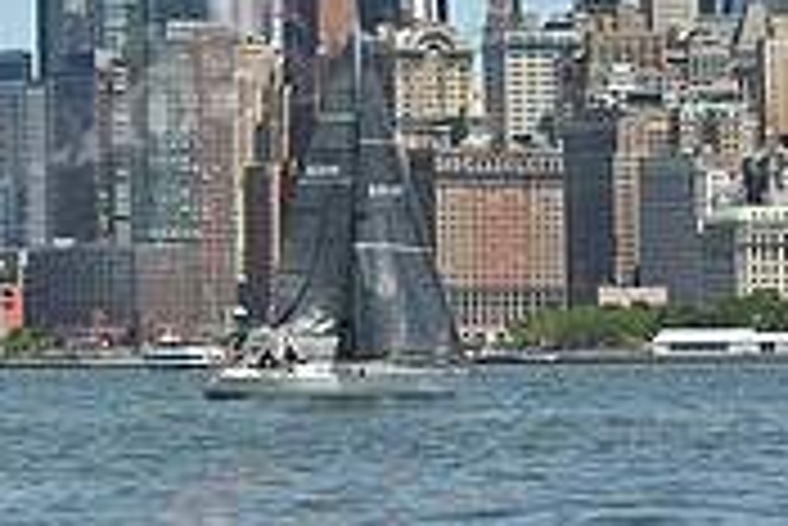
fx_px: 5082
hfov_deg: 8.7
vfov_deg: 5.9
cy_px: -79
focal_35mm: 232
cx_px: -329
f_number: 8
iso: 320
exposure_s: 1/1600
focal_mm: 70
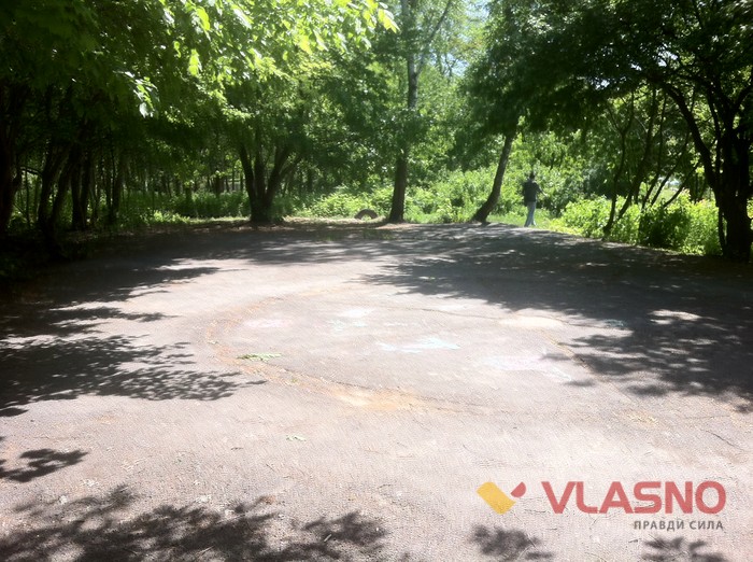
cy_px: 281
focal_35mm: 35
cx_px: 376
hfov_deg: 52.7
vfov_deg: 40.6
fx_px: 760
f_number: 2.8
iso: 80
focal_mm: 3.85
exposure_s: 1/539
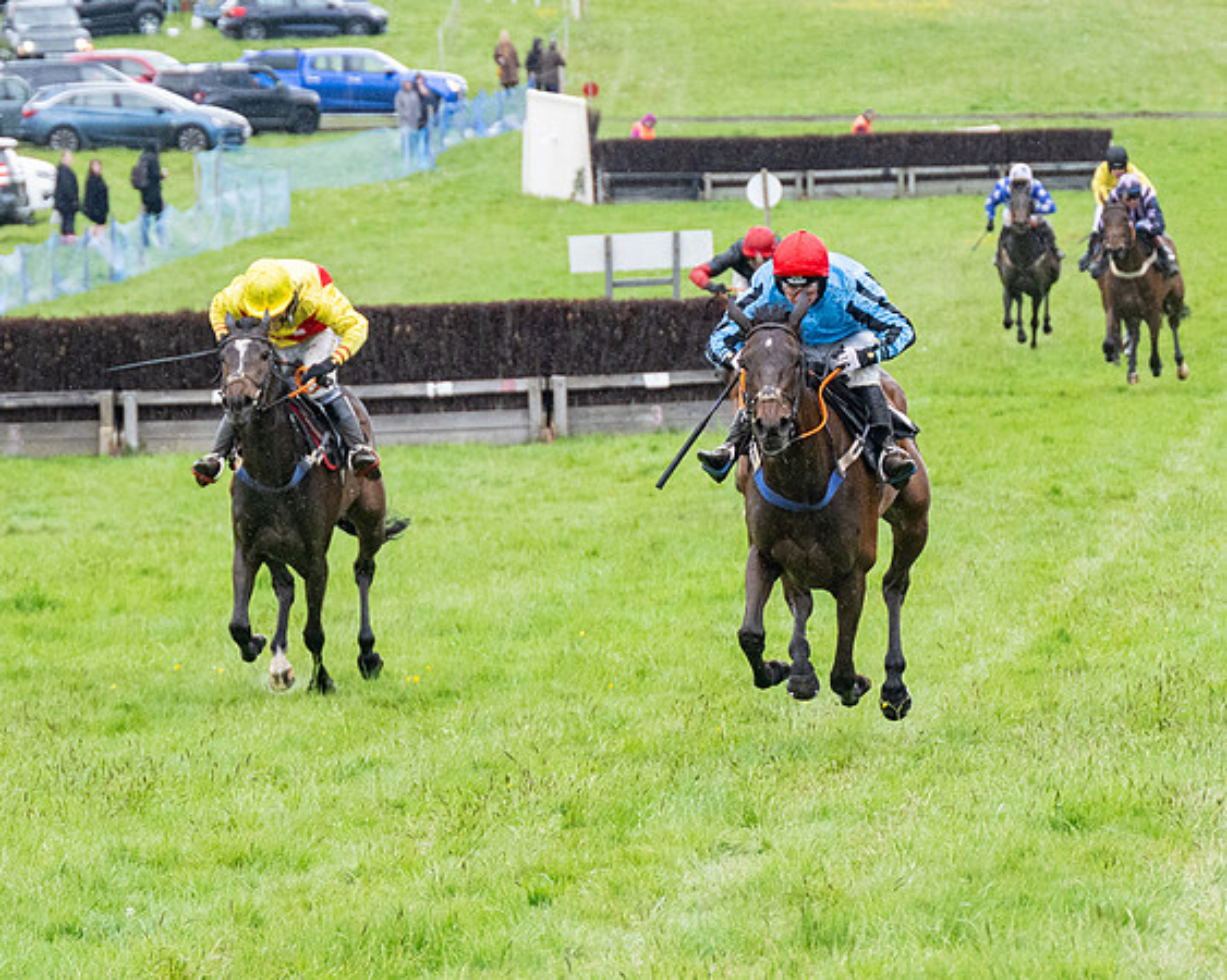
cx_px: 644
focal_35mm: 268
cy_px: 415
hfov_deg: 7.2
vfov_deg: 5.8
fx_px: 9737
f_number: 4
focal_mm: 104
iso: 1000
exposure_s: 1/1000
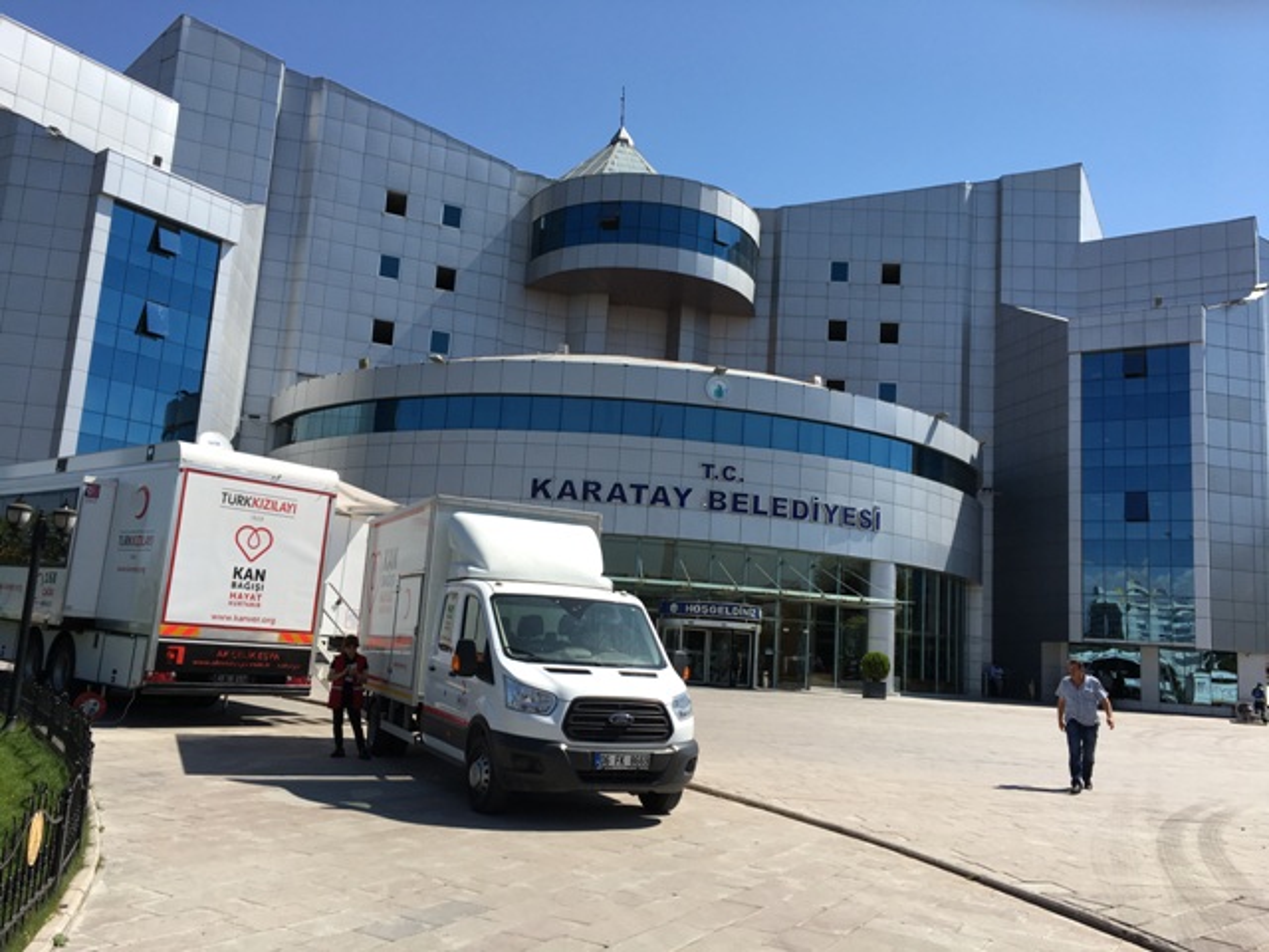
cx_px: 634
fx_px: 1063
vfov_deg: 48.2
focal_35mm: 29
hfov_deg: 61.7
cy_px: 476
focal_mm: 4.15
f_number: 2.2
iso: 25
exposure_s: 1/1538
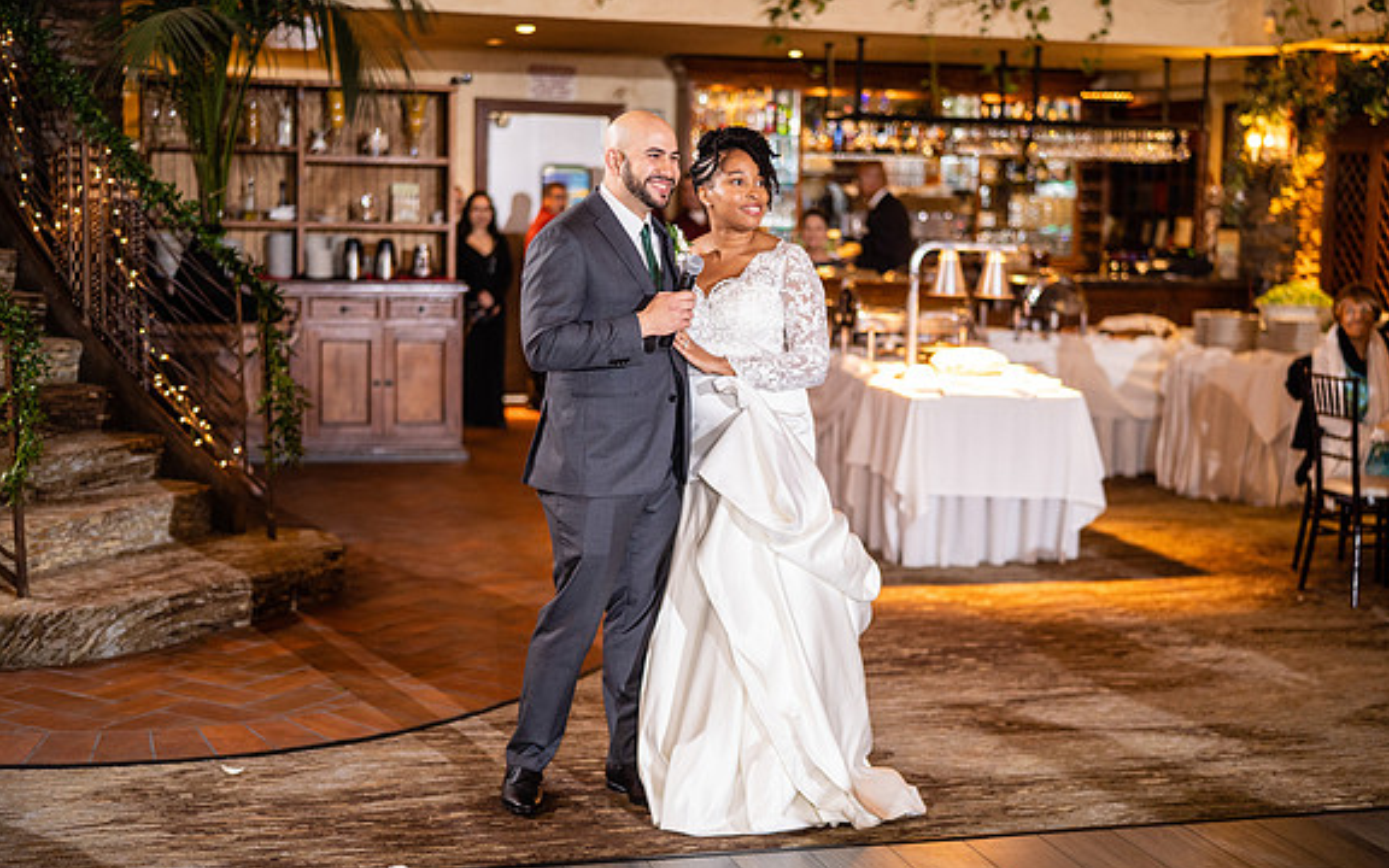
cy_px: 437
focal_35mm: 54
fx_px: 2044
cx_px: 731
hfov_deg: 37.5
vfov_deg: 24.0
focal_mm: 50
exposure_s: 1/250
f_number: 1.4
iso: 1000
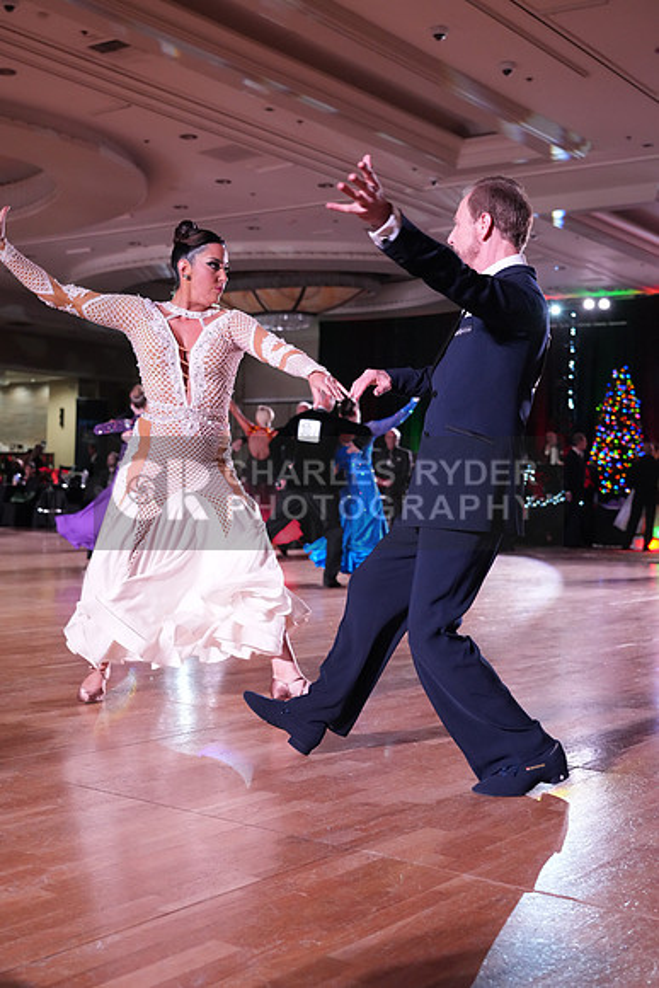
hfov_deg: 30.5
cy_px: 494
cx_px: 330
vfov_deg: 44.5
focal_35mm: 44
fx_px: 1207
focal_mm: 44
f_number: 4.5
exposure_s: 1/320
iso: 4000
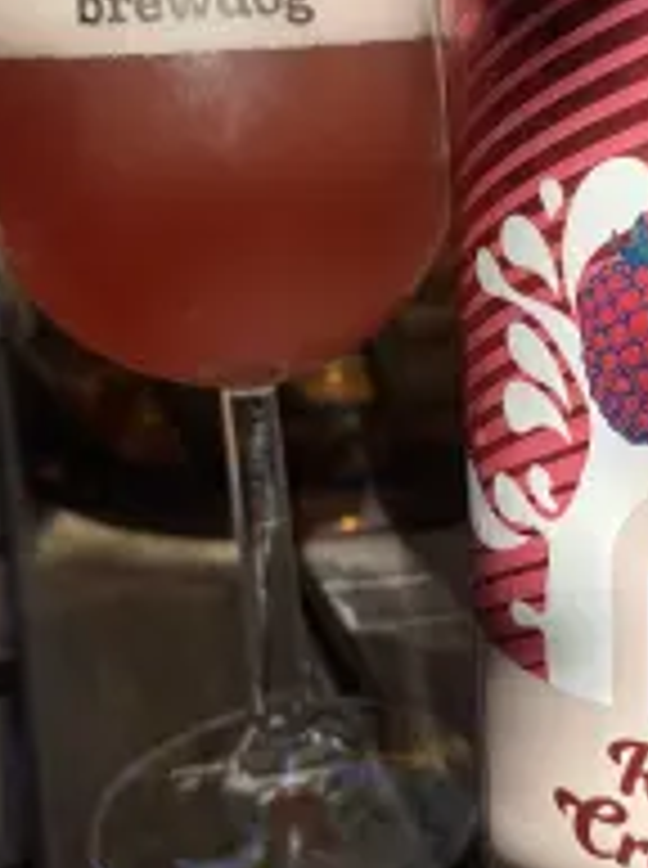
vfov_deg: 35.6
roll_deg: +2.3
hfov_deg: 26.6
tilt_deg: -14.7
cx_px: 477
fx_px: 1352
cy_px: 391
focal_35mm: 54
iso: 32
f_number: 1.8
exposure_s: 1/2625
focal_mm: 4.25
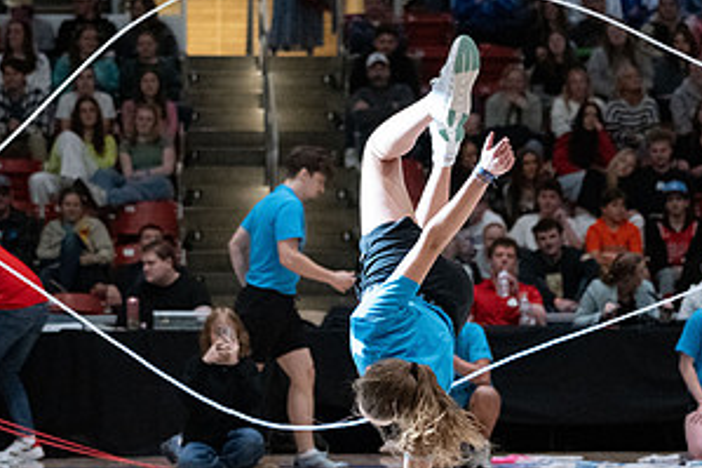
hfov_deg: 12.0
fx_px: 3352
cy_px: 194
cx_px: 376
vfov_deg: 8.0
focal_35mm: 172
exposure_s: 1/1000
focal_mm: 70
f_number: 2.8
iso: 8000
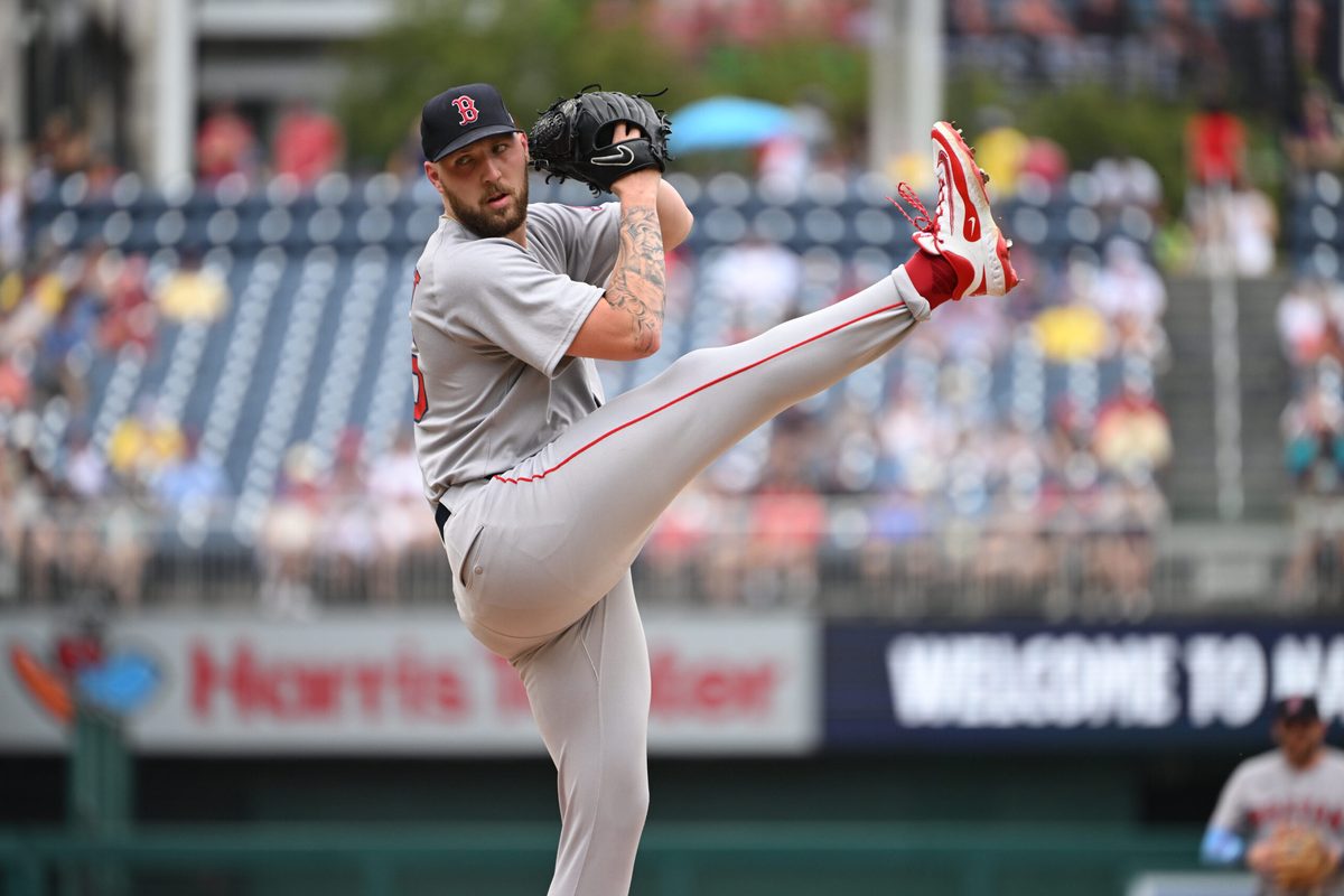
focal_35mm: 400
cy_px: 448
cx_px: 672
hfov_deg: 5.2
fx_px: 14932
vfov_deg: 3.4
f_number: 4
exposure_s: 1/2000
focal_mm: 400
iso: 640
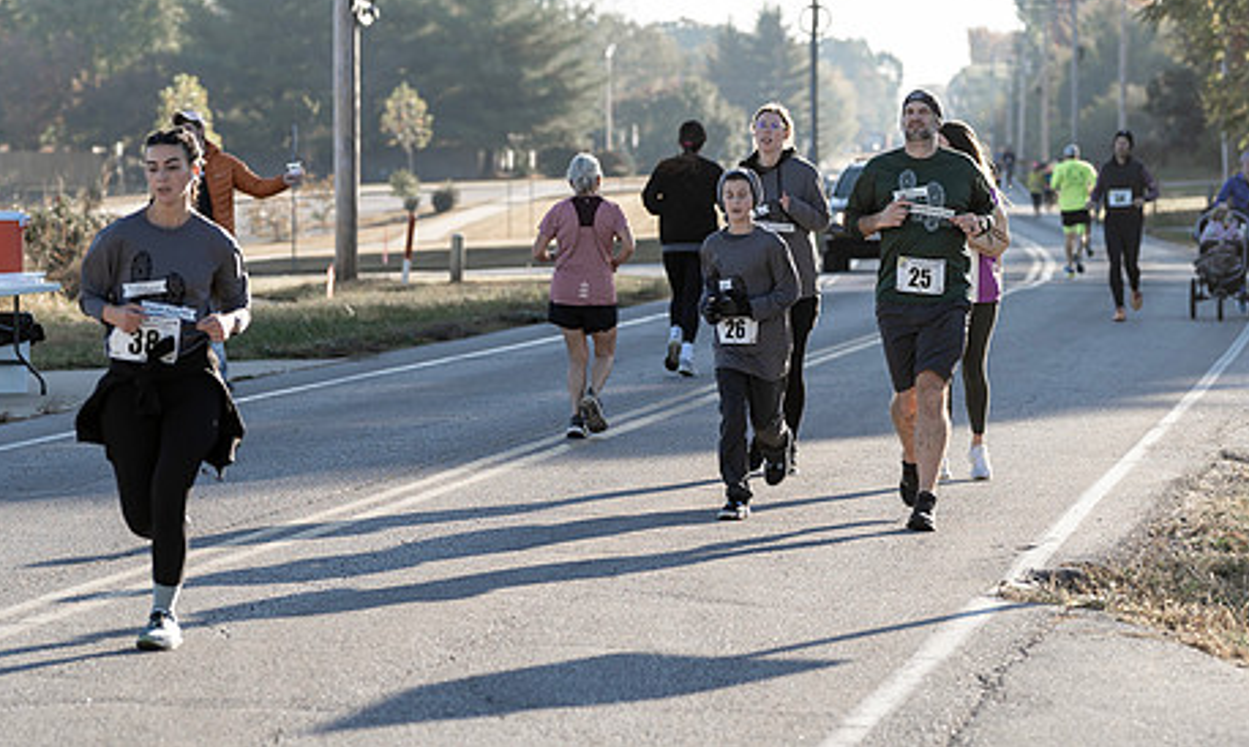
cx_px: 639
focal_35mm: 152
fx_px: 5113
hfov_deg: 13.9
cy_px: 163
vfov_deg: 8.3
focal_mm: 86
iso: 100
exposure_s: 1/500
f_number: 2.8
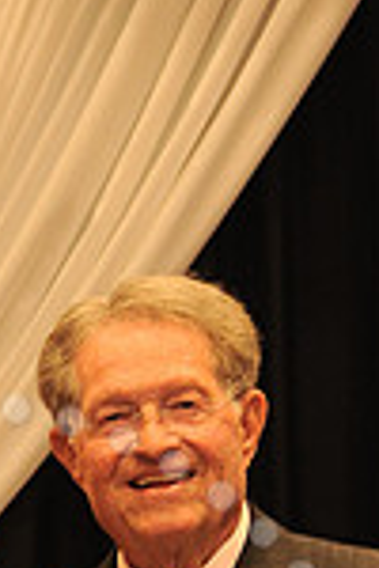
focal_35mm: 290
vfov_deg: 7.0
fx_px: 4579
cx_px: -49
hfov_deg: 4.7
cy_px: 844
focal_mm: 75
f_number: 5.6
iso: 1250
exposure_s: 1/60
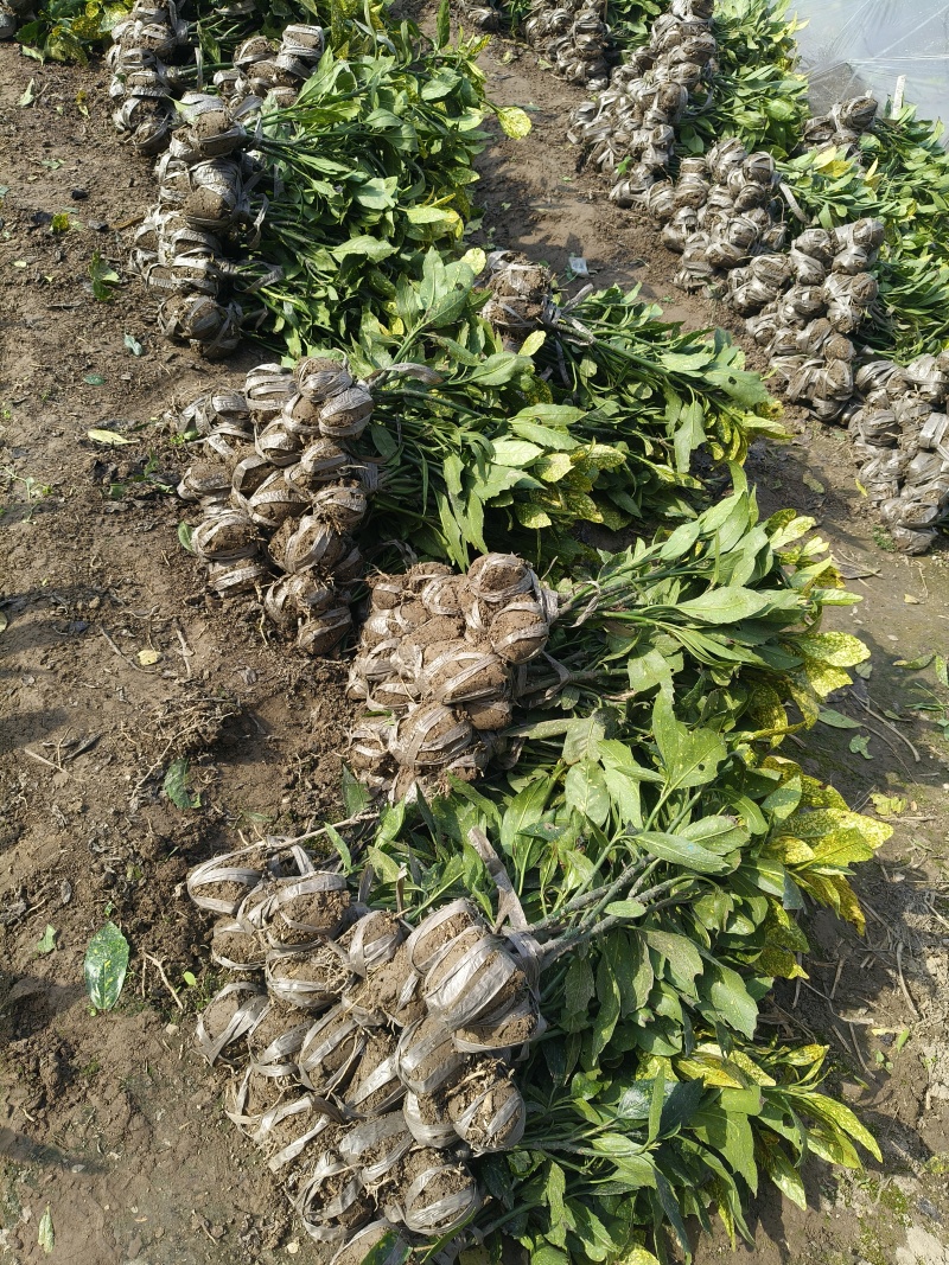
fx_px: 951
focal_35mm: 26
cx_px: 474
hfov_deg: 53.1
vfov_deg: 67.3
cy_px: 632
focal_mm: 4.84
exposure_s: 1/1241
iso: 80
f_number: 1.8
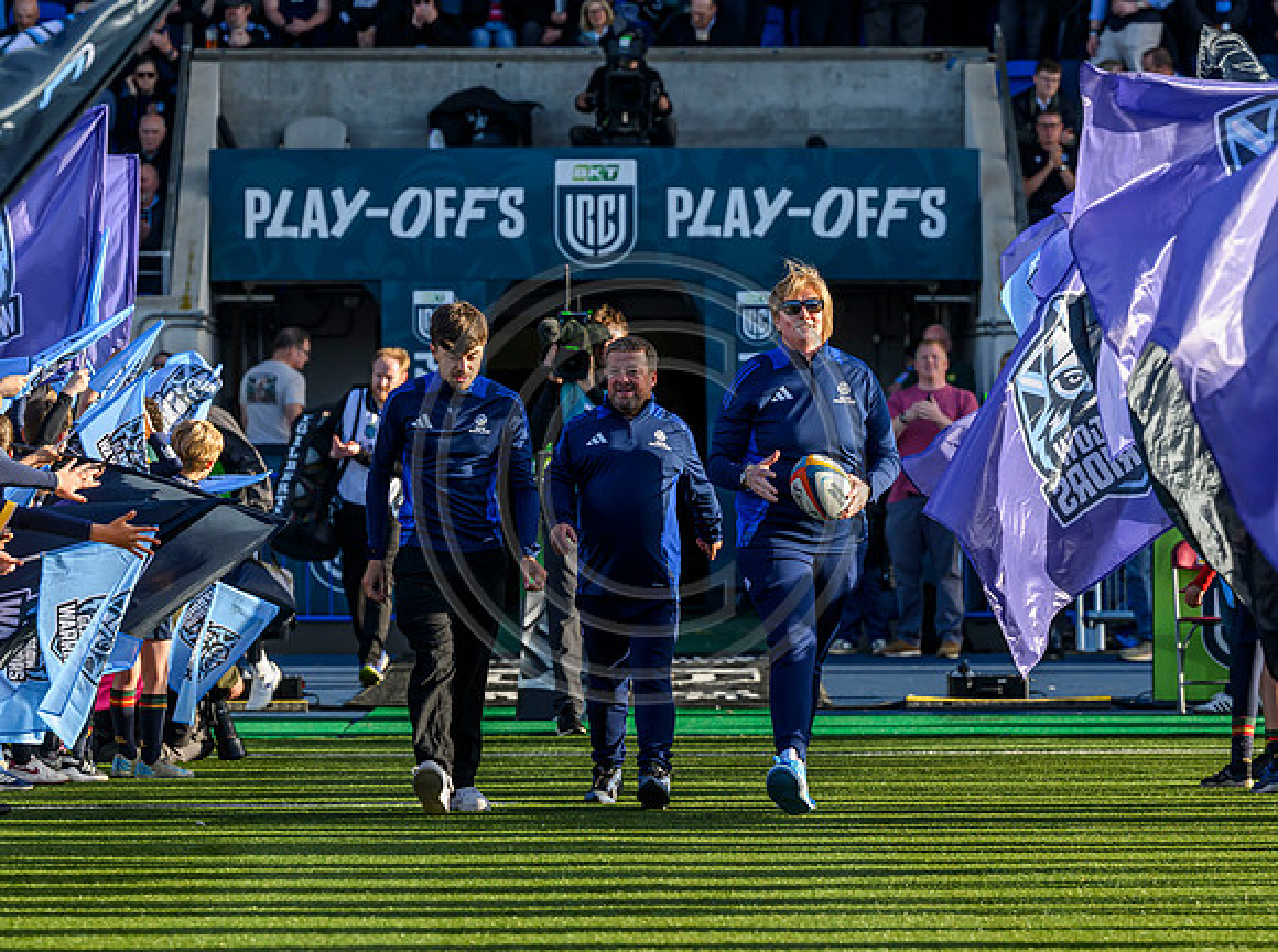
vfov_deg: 8.1
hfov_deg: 10.8
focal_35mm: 183
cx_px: 745
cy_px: 495
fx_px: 6727
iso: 500
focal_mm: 125
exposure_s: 1/1250
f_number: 4.5
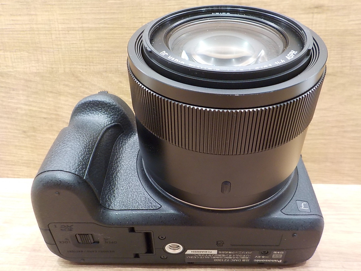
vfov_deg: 46.8
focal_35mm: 30
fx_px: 313
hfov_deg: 60.0
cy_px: 136
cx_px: 180
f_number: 3.3
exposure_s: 1/30
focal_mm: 4.1
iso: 250
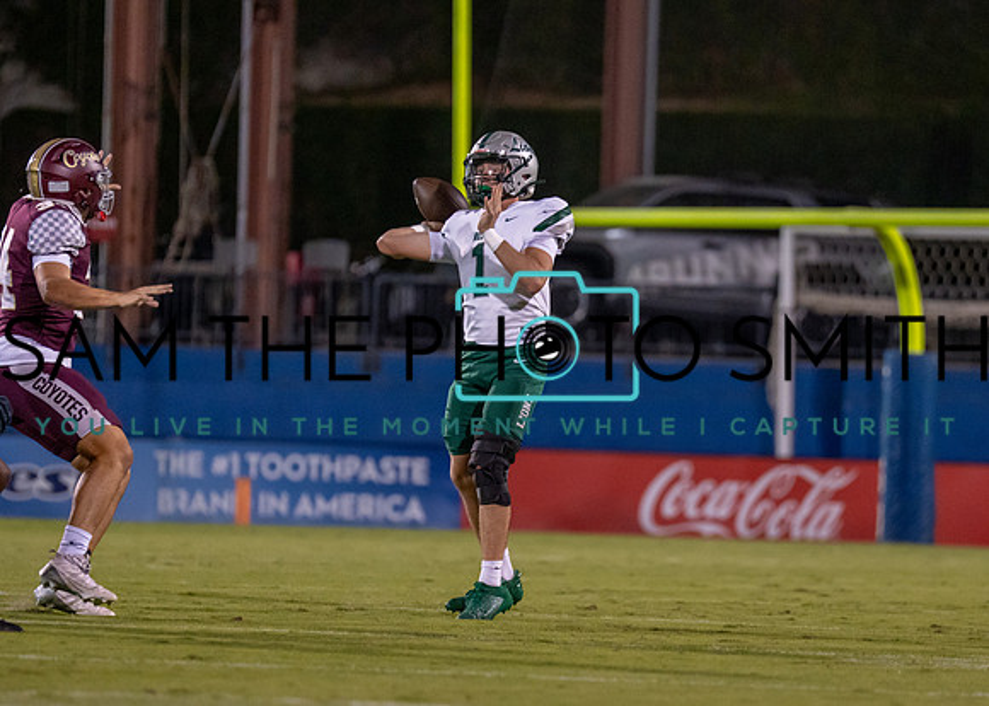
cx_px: 637
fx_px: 9364
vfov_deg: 4.3
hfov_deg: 6.0
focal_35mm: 333
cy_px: 393
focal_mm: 200
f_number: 2.8
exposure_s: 1/1600
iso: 2000
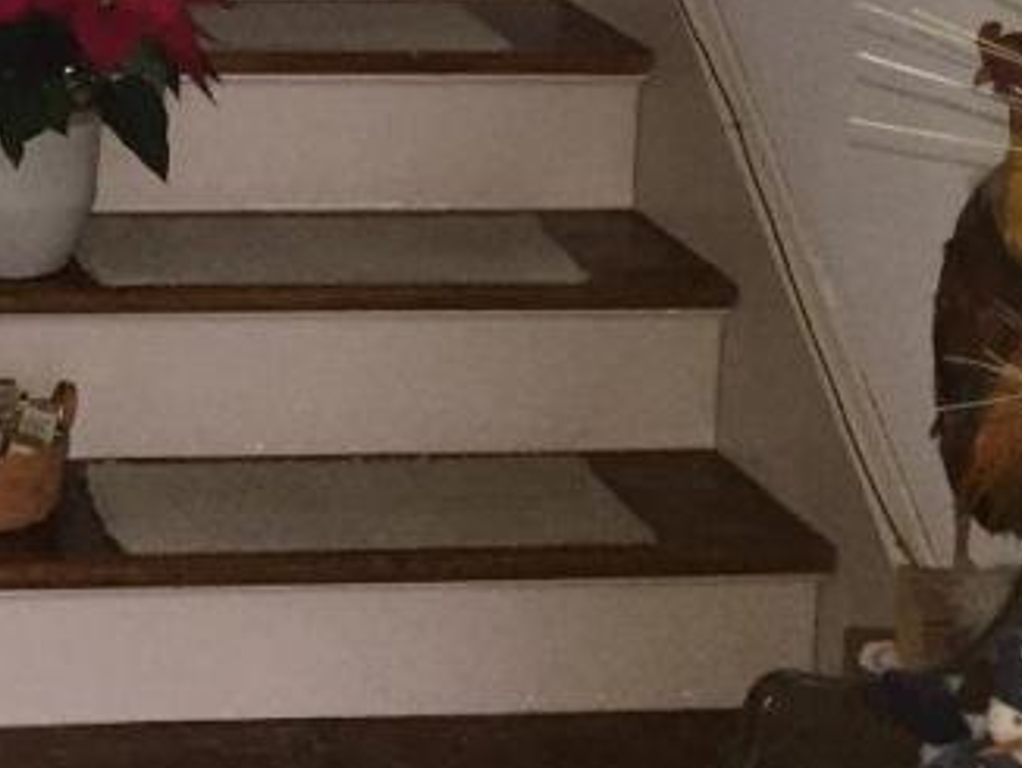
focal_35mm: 91
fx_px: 2689
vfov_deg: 15.3
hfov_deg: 19.8
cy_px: -313
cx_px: -310
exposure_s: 1/16
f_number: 2.2
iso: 200
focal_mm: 4.15
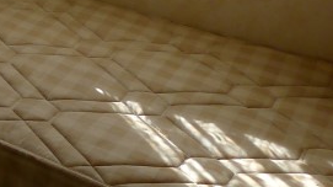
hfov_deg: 16.4
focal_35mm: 107
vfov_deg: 10.5
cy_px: -166
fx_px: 944
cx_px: -282
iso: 80
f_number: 2.8
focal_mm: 5.1
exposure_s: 1/160
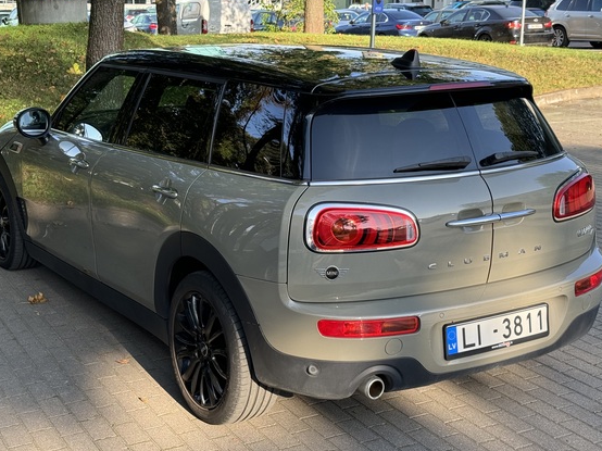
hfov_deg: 34.9
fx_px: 956
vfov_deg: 26.5
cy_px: 227
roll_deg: +0.6
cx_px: 281
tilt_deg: -12.2
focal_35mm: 55
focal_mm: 6.76
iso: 64
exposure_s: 1/522
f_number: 1.78
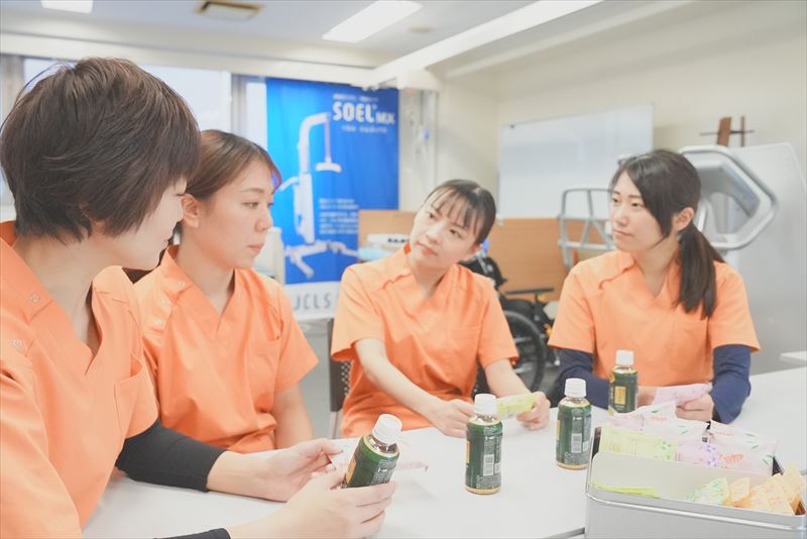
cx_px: 404
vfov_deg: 43.6
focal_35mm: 30
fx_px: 673
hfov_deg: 61.9
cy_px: 270
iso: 12800
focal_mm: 30
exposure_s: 1/80
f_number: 4.5
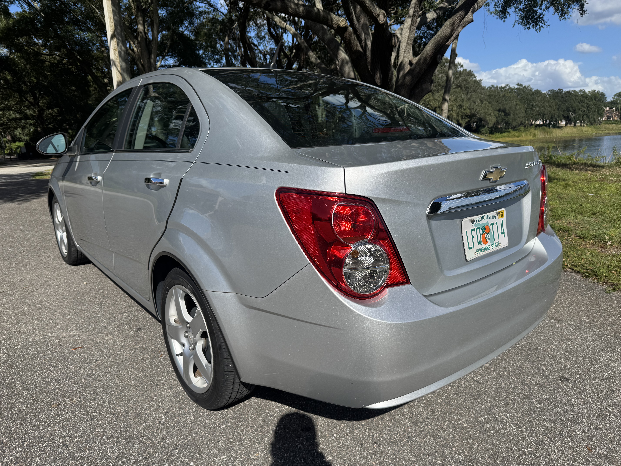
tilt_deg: -12.8
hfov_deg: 71.6
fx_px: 431
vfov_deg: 56.8
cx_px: 310
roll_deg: +2.5
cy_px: 233
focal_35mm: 24
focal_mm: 6.76
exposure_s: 1/4950
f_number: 1.78
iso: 80
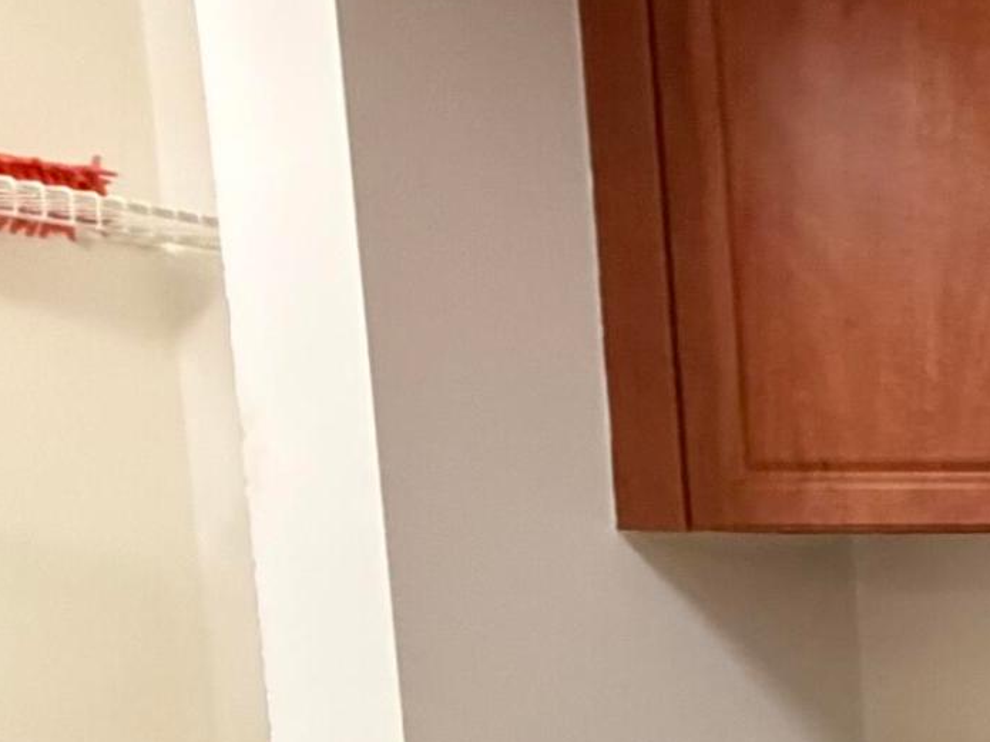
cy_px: 704
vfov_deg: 24.3
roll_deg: +0.0
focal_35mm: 58
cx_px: 1976
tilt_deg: -5.2
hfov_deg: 19.3
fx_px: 1658
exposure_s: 1/60
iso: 640
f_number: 2.2
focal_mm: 2.22
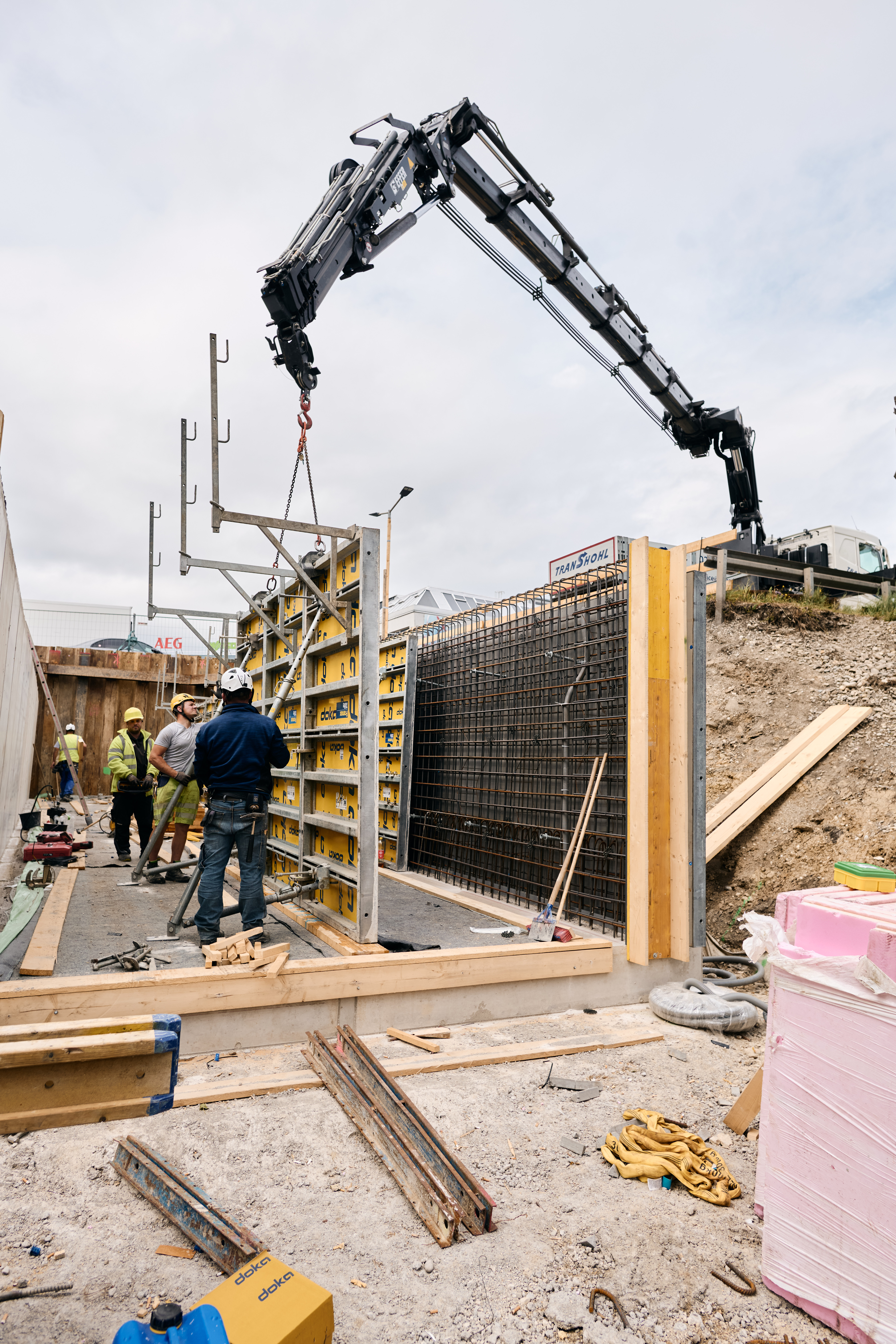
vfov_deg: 84.0
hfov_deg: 61.9
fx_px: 747
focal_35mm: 20
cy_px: 672
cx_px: 448
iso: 250
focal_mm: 20
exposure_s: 1/1600
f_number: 4
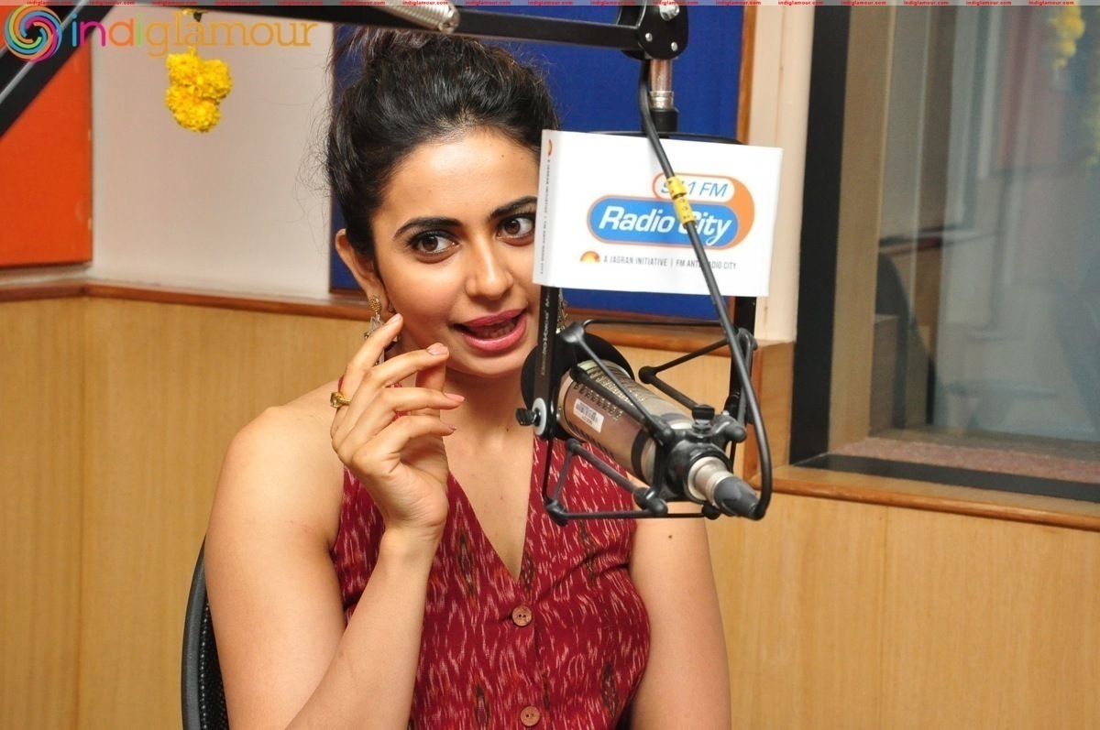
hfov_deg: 29.9
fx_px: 2060
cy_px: 365
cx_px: 550
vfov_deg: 20.1
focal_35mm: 68
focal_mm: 45
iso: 1600
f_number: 7.1
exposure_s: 1/125
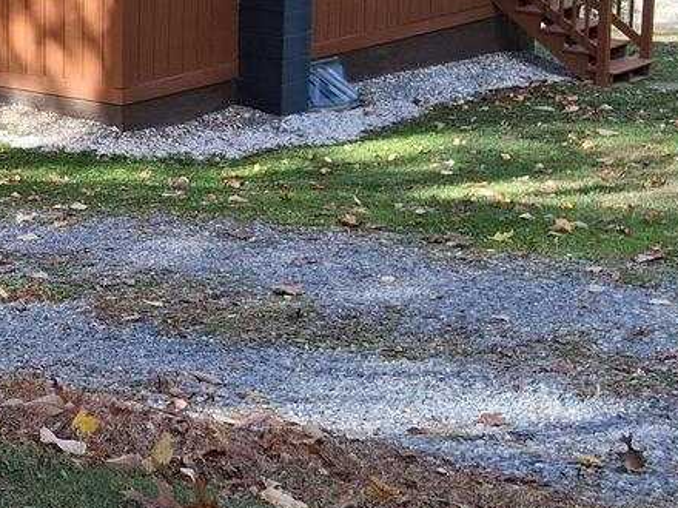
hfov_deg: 20.5
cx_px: -262
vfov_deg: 17.2
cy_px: 80
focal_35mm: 85
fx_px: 1665
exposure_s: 1/139
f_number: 1.8
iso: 25
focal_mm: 3.98
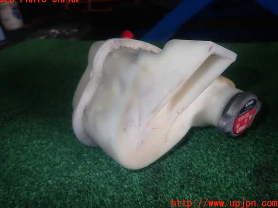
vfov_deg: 53.1
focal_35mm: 26
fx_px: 209
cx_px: 135
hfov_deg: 67.3
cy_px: 101
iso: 200
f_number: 5.6
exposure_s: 1/30
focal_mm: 4.5
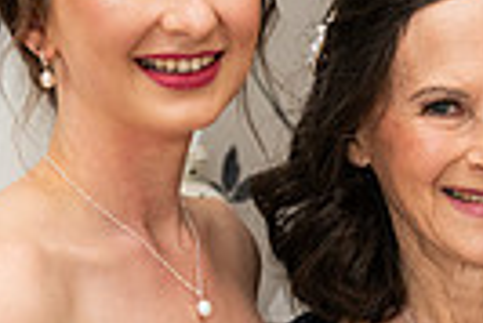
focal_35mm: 192
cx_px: 367
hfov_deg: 10.7
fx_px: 2579
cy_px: 390
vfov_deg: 7.1
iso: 800
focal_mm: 44
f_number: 3.5
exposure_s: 1/160
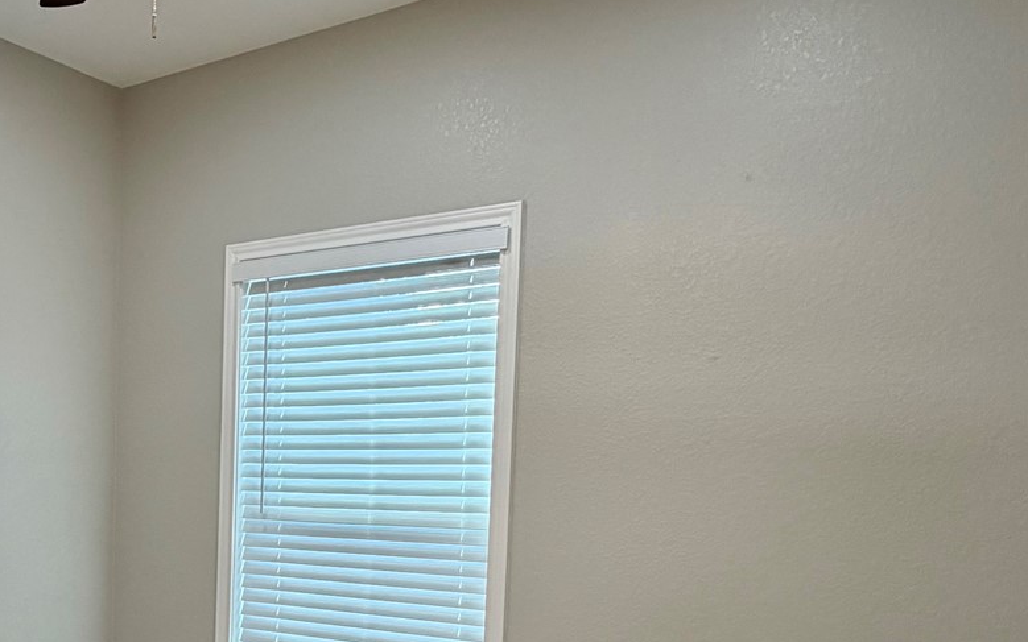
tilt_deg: -3.6
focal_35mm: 39
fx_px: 1093
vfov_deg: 31.6
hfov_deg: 45.6
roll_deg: -1.1
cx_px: 102
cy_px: 542
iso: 125
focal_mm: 2.22
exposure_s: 1/120
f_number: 2.2
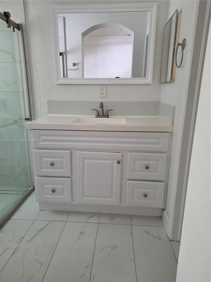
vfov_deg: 73.9
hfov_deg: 58.9
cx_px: 106
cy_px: 141
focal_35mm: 23
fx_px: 187
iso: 500
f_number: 1.7
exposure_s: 1/120
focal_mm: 6.25
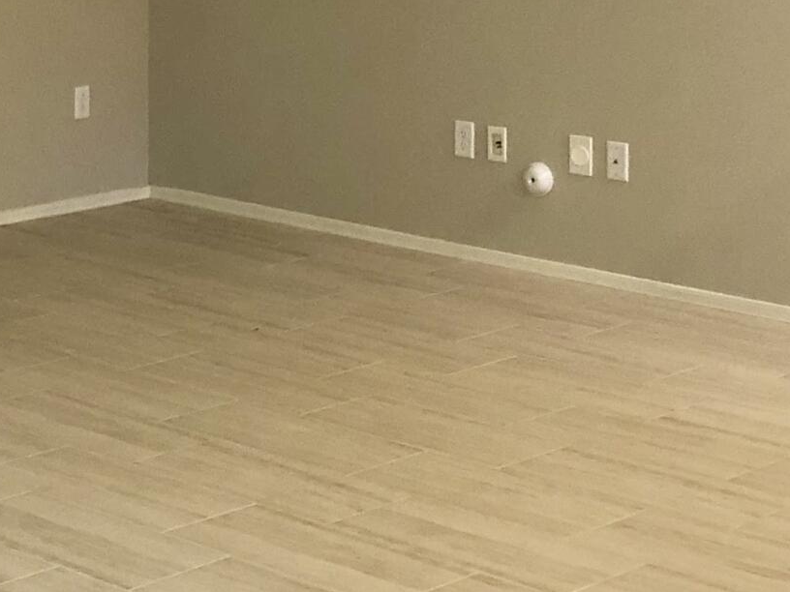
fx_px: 2351
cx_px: -17
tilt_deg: -7.9
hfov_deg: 18.5
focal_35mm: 103
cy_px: -36
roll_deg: +0.6
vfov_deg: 14.1
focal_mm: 3.99
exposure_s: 1/15
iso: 64
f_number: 1.8
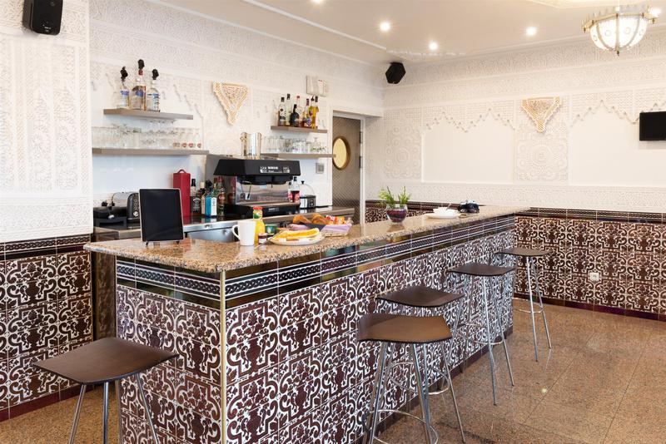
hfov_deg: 67.4
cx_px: 333
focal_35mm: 27
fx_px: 500
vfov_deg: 48.0
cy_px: 222
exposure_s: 1.6
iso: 160
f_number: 13
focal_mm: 27
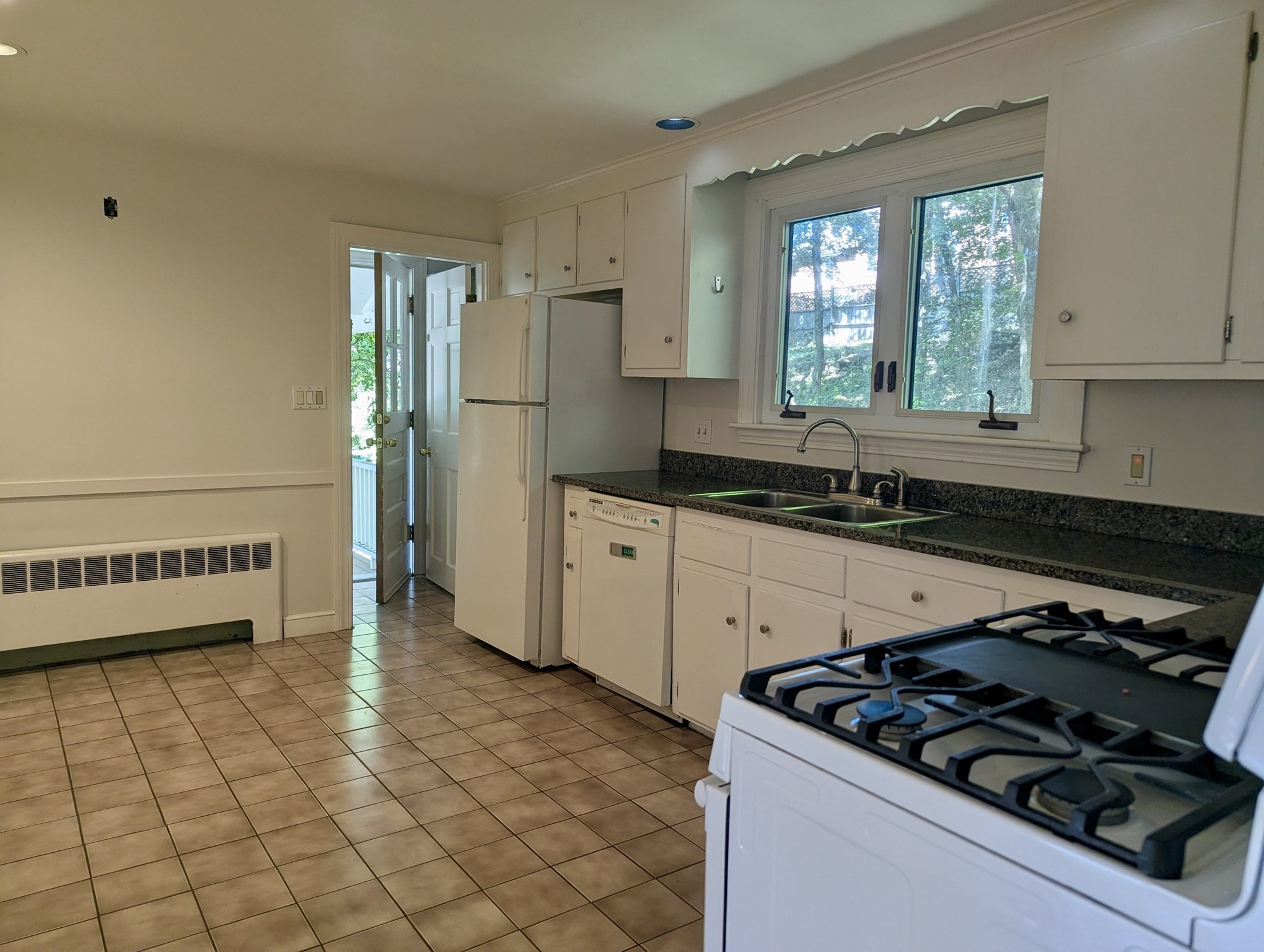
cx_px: 632
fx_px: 878
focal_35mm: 24
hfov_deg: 71.5
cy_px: 476
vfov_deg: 56.9
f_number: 1.85
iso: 87
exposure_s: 1/60
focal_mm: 6.81
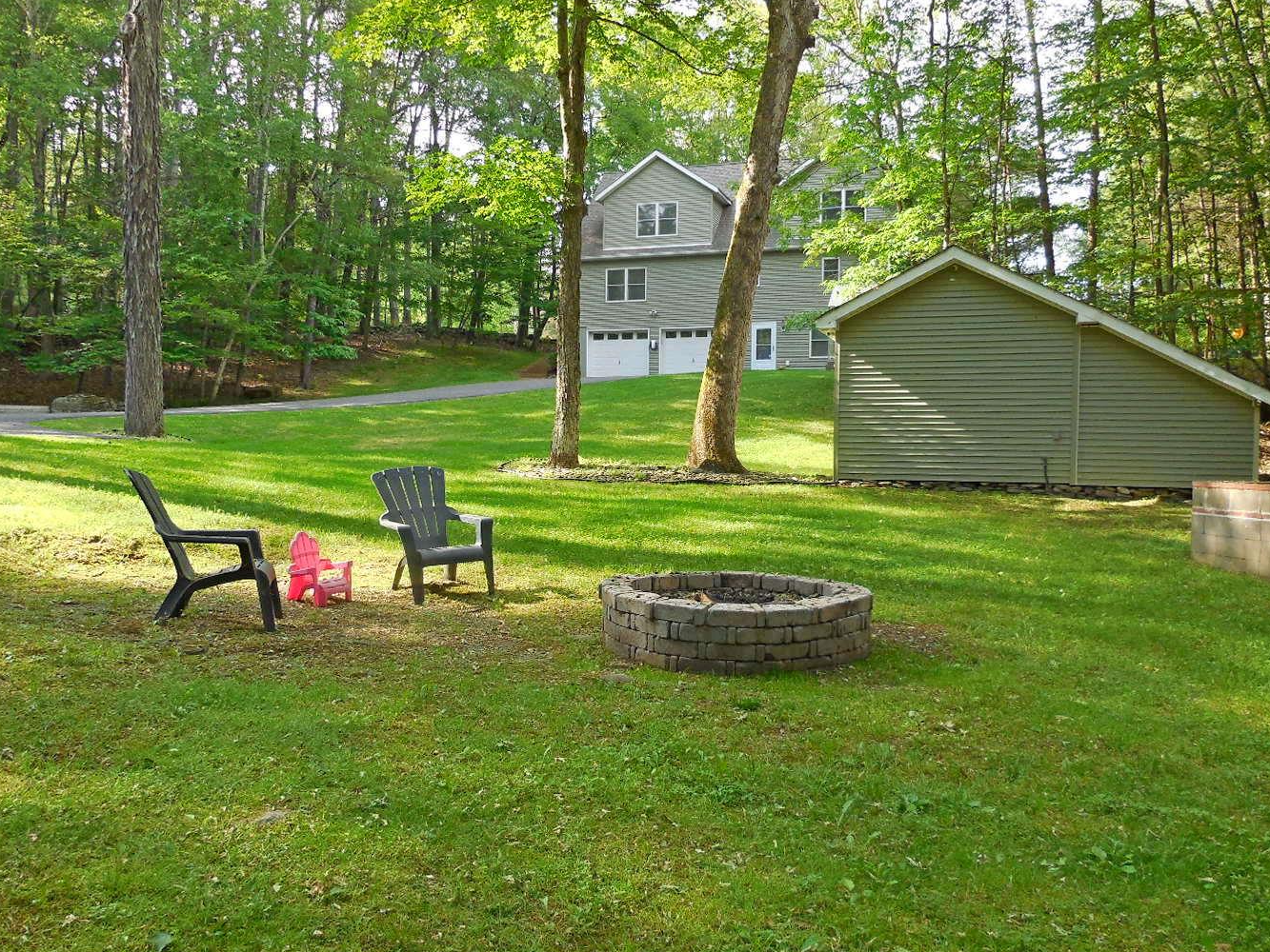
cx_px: 605
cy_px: 495
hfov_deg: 59.9
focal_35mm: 30
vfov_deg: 46.8
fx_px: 1101
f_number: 3.1
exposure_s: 1/160
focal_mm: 4.5
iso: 125
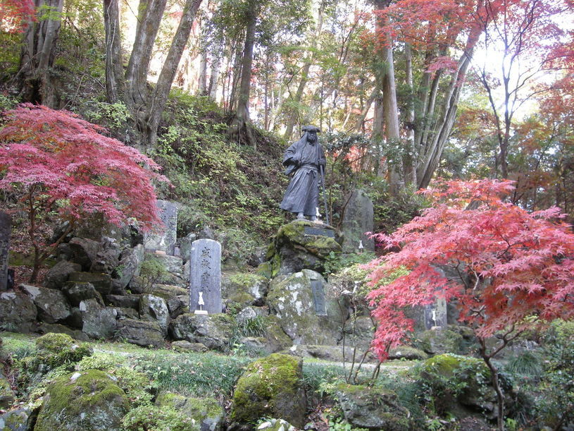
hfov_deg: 52.6
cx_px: 287
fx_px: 580
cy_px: 216
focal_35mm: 35
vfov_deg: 40.7
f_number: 2.8
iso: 64
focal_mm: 5.7
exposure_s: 1/9.1
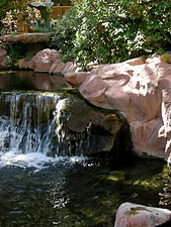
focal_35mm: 70
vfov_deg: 26.9
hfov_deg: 21.0
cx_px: 99
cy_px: 29
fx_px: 461
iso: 50
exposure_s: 1/48
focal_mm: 5.8
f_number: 3
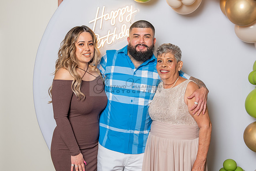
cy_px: 84
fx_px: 419
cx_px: 141
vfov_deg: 23.0
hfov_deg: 33.9
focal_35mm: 59
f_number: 4
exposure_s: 1/200
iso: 200
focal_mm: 44
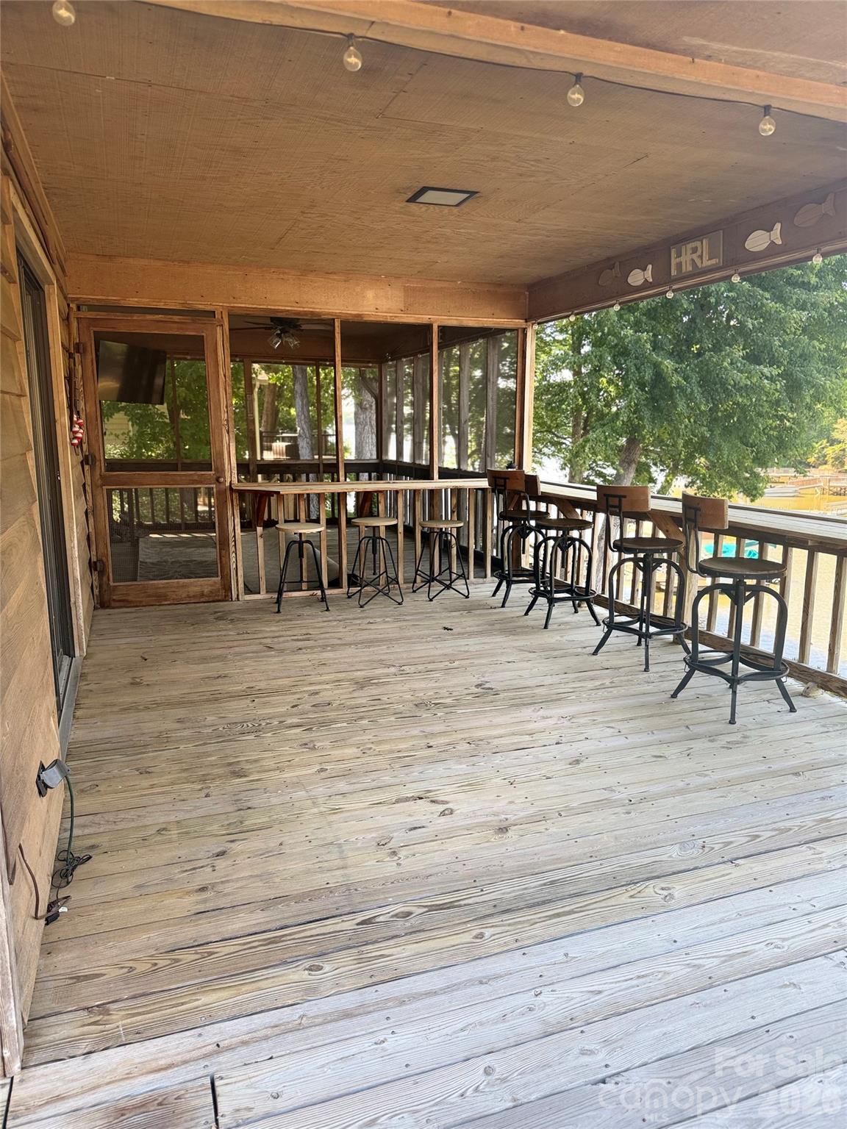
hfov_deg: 56.8
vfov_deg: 71.6
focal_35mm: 24
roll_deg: -0.3
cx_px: 424
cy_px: 564
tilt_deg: -10.1
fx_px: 783
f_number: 1.78
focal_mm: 6.76
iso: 80
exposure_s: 1/231
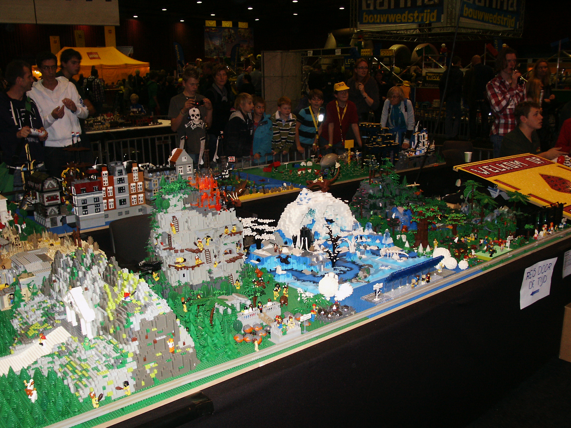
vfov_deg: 40.7
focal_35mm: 35
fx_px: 577
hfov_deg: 52.6
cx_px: 286
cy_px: 214
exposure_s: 1/45
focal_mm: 7.18
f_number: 3
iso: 200
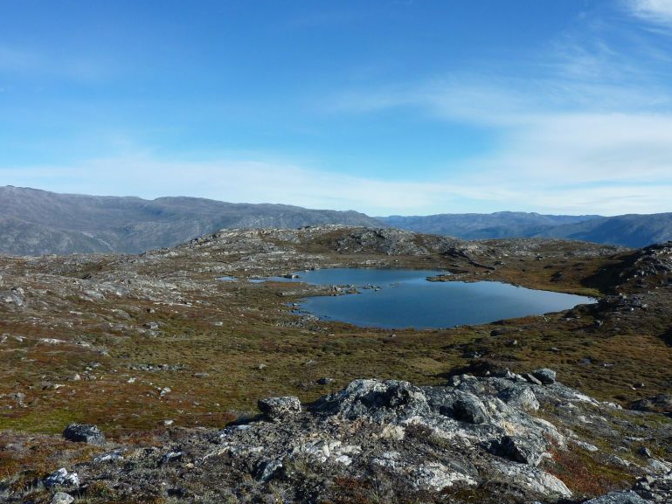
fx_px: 505
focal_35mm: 26
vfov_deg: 53.1
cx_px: 349
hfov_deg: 67.3
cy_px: 258
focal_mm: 4.1
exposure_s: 1/400
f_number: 5
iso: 80
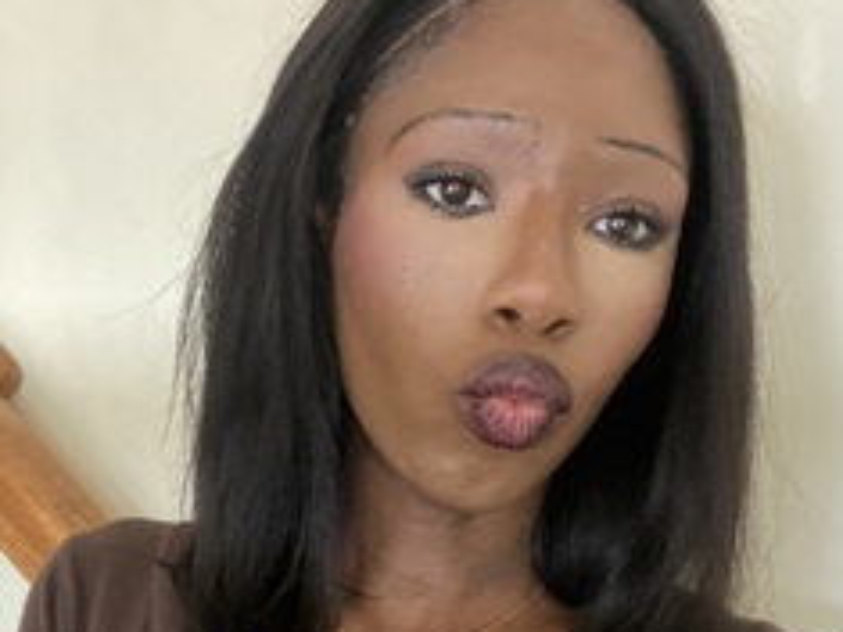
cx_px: 294
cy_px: 551
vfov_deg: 28.7
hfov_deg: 38.6
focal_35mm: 49
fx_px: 1193
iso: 640
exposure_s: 1/30
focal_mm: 2.71
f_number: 2.2
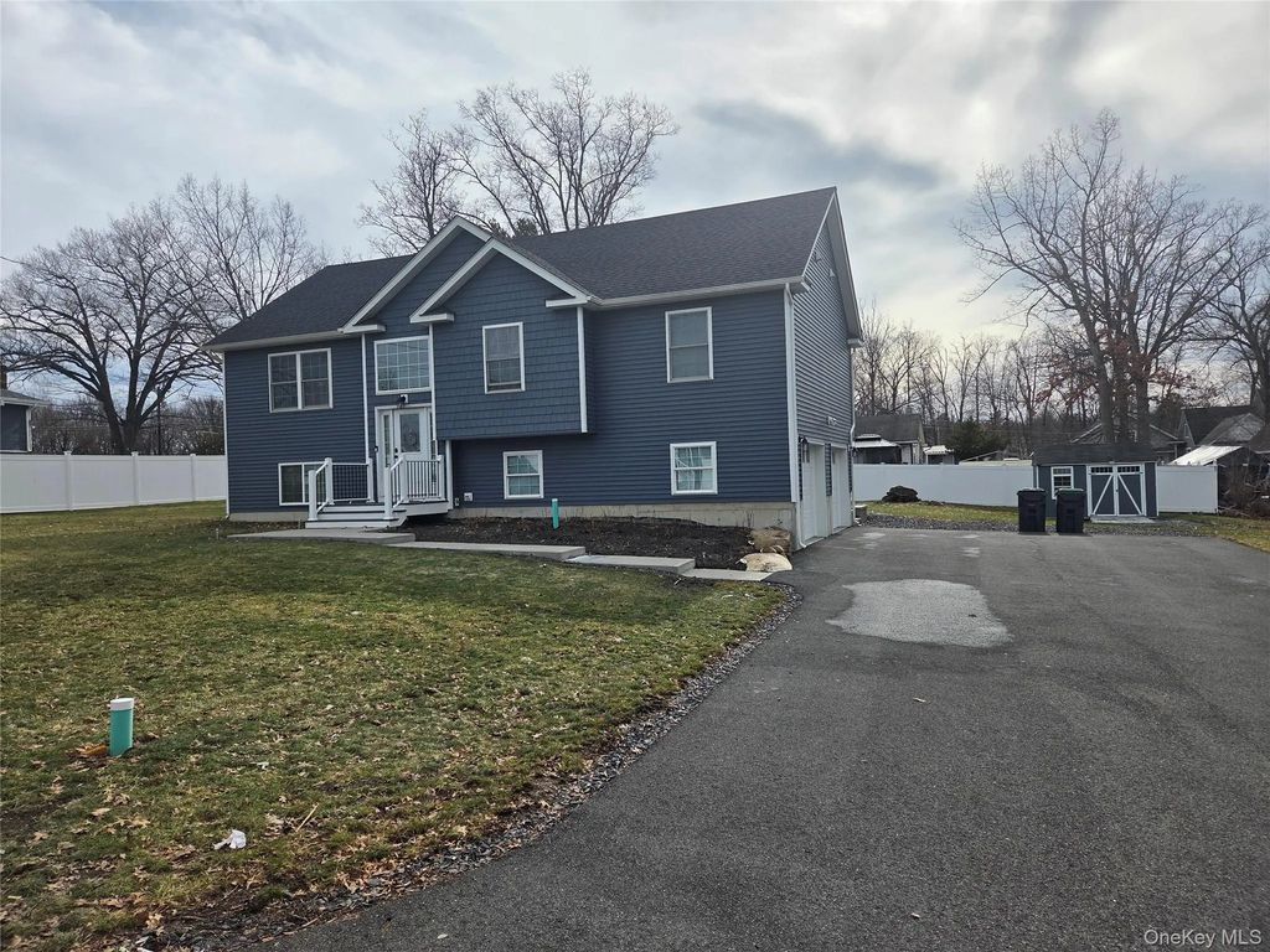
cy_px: 476
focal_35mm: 23
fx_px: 844
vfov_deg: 58.9
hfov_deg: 73.9
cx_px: 635
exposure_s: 1/7891
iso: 64
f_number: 1.8
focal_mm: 5.4
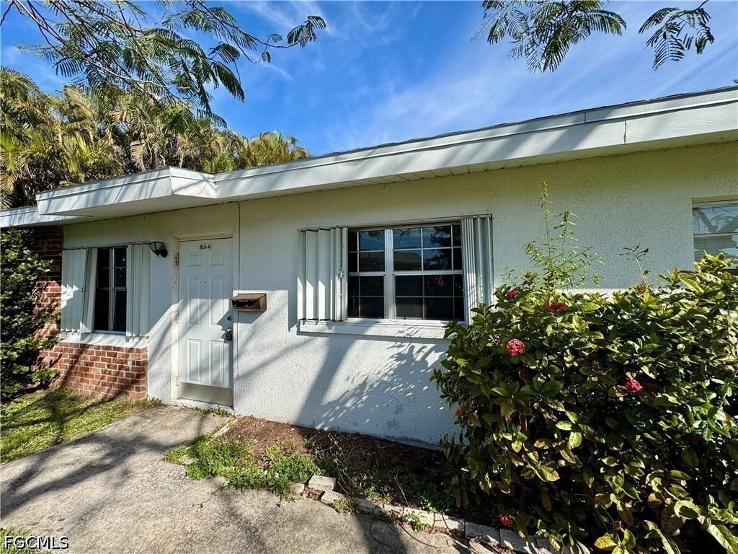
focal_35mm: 14
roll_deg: +0.5
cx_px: 369
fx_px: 298
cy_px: 277
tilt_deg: +1.3
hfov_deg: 102.1
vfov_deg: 85.7
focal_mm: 2.22
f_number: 2.2
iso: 50
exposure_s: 1/1536
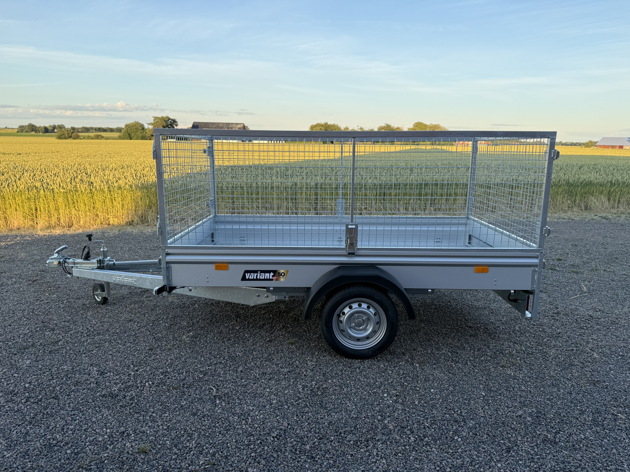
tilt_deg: -12.2
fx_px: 437
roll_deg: -1.2
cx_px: 315
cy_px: 236
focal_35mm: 24
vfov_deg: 56.8
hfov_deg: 71.6
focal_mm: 6.76
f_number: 1.78
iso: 80
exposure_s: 1/979
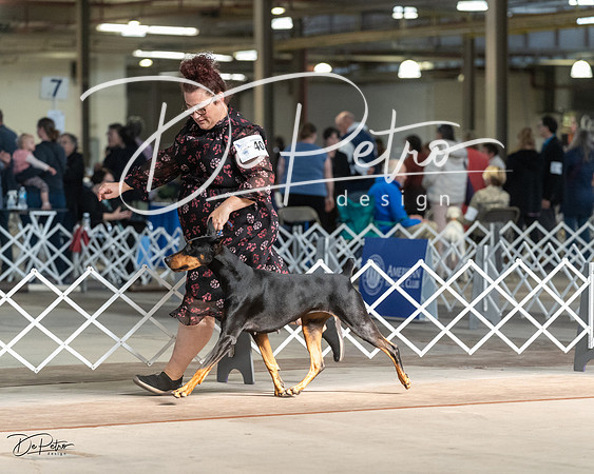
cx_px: 297
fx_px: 2830
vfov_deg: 9.6
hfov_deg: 12.0
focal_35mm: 161
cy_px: 237
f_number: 4
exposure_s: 1/400
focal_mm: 143
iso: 6400
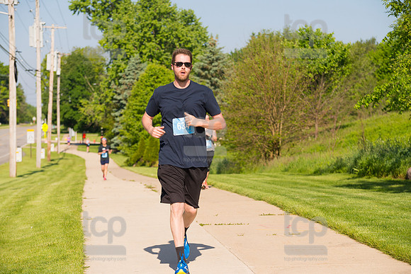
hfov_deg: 18.3
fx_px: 1279
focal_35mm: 112
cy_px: 137
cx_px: 206
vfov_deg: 12.2
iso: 400
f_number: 5.6
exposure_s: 1/2000
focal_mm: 112
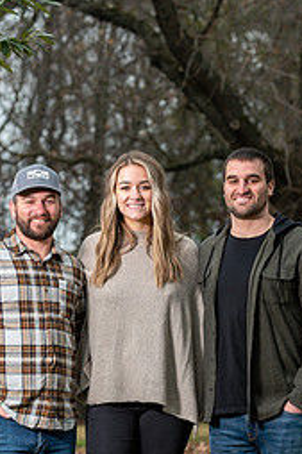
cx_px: 152
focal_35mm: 181
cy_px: 327
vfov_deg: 11.3
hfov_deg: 7.6
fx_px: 2281
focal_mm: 102
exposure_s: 1/125
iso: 200
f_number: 4
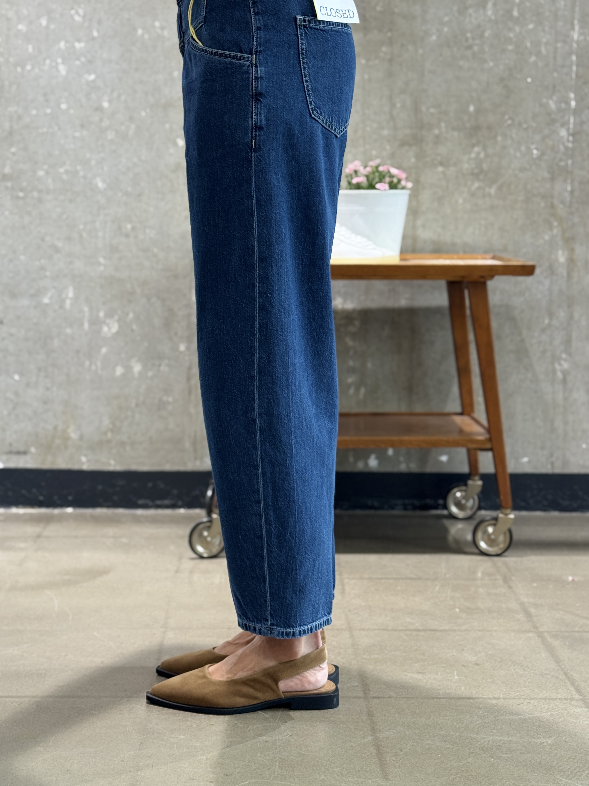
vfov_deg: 32.1
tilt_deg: -4.6
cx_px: 241
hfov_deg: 24.4
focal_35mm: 60
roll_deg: -0.1
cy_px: 319
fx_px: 1361
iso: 100
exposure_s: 1/100
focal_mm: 6.76
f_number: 1.78
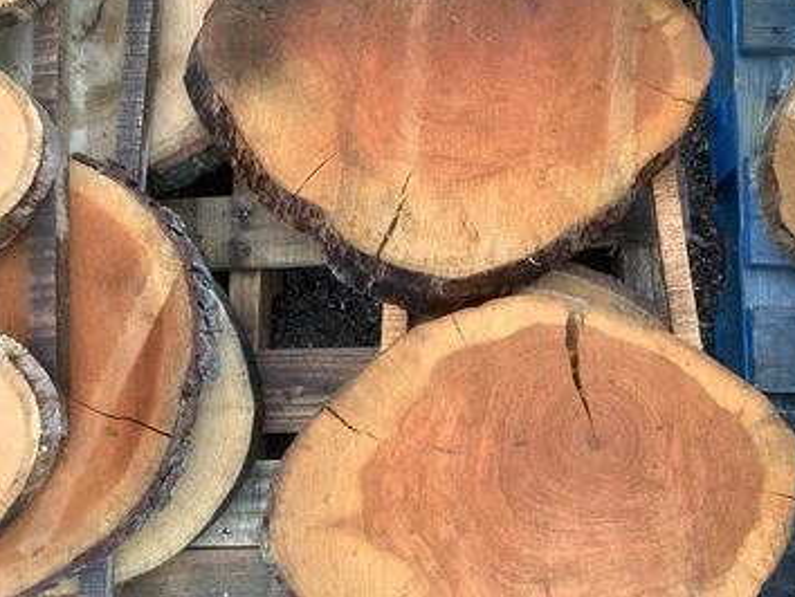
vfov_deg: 40.7
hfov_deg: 52.5
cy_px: 290
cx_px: 447
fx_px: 804
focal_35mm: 35
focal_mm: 3.3
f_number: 2.4
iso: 50
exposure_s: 1/120
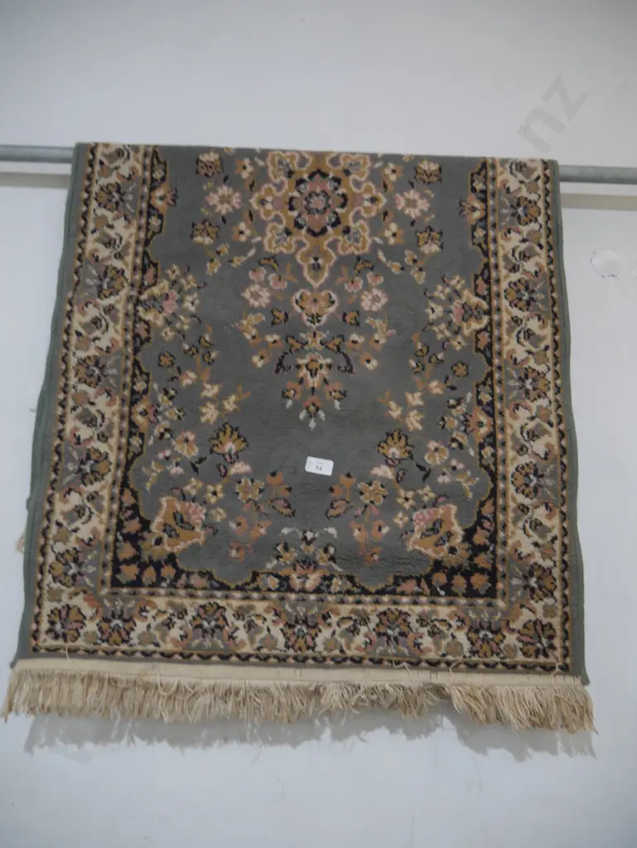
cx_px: 318
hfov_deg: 49.8
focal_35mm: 28
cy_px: 424
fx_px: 686
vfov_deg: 63.4
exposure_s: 1/60
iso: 800
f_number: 3.5
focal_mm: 14
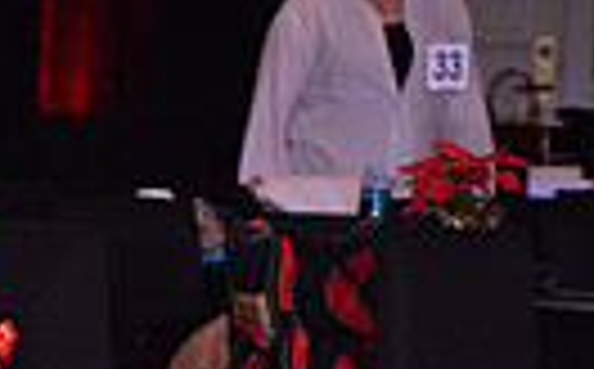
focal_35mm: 538
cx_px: -688
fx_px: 8695
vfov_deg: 2.4
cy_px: 646
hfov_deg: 3.9
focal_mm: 120
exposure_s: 1/250
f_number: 7.1
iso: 2000
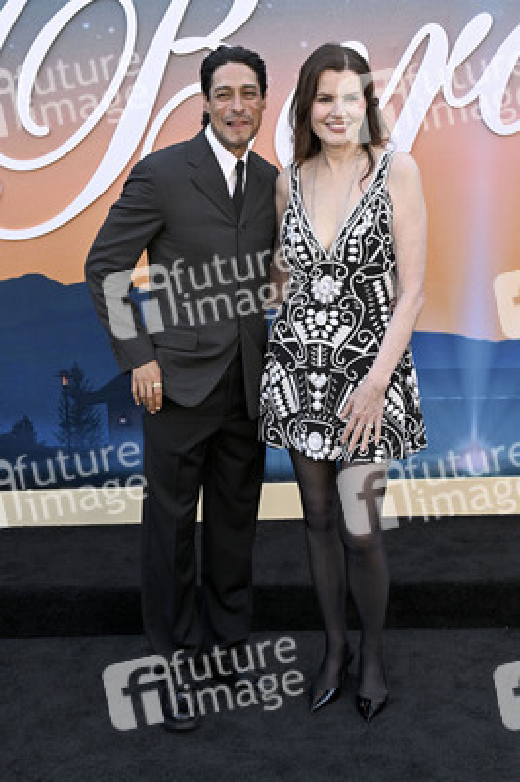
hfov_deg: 30.5
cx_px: 260
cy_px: 391
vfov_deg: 44.5
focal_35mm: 44
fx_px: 955
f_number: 7.1
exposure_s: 1/320
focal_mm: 44
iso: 800
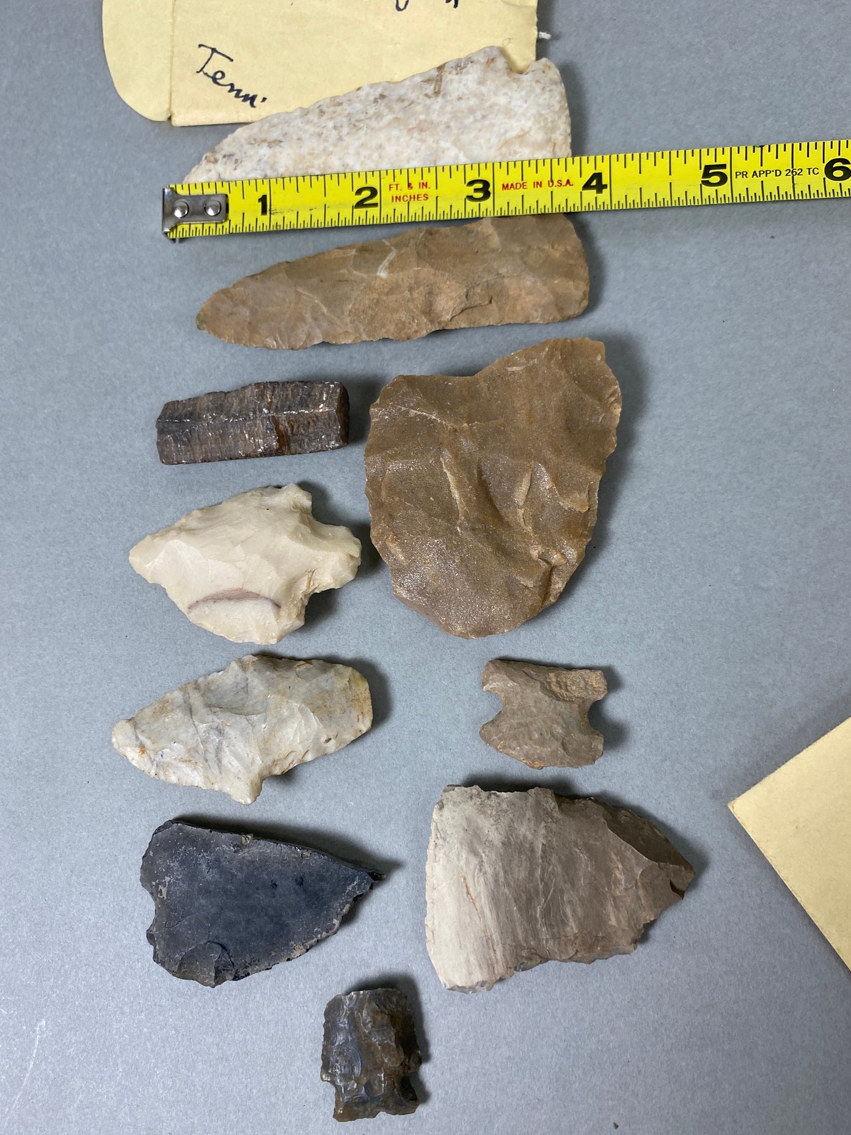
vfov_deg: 63.4
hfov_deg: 49.7
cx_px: 395
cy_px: 575
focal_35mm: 28
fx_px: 918
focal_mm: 4.25
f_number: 1.8
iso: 64
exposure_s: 1/60
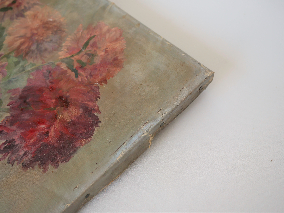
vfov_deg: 36.0
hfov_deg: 46.8
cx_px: 142
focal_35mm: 40
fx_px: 328
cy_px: 106
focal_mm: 20
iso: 200
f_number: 2.2
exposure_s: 1/200
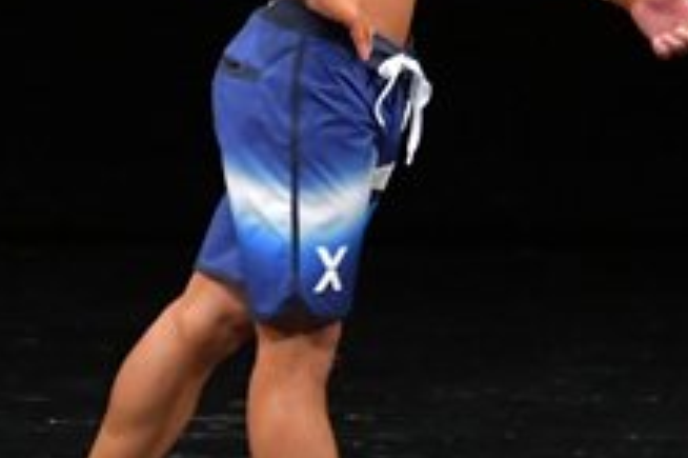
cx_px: -368
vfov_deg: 1.5
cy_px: 117
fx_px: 17282
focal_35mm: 905
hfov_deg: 2.3
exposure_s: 1/400
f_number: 5.6
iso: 3200
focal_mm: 170
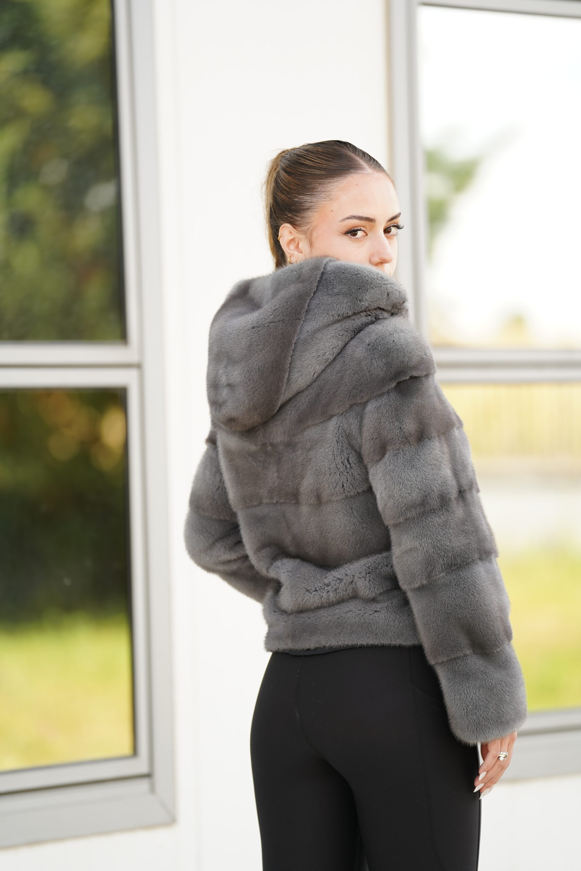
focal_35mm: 173
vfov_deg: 11.9
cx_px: 290
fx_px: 4187
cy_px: 436
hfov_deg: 7.9
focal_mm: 173
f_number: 2.8
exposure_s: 1/250
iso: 160
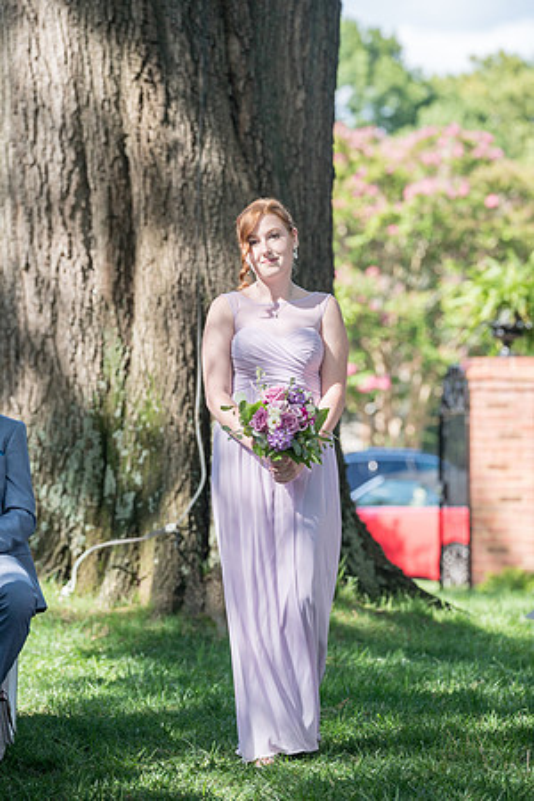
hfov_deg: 7.6
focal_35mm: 181
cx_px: 267
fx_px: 4027
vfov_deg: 11.4
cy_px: 400
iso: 100
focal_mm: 181
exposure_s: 1/200
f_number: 5
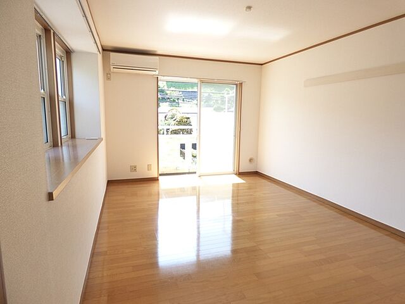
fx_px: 234
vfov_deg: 66.0
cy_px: 152
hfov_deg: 81.7
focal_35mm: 20
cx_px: 202
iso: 160
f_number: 2.8
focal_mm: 3.58
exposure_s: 1/100
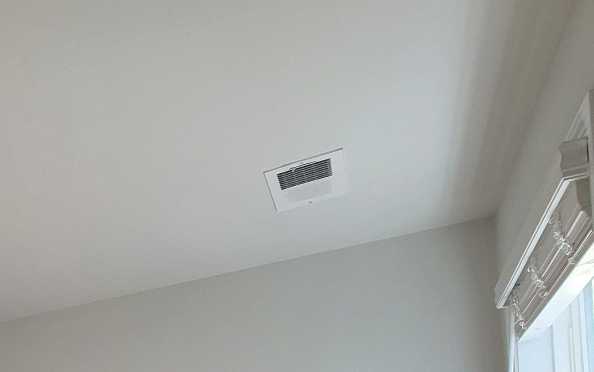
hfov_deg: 44.1
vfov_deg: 32.1
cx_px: -74
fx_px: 518
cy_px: 456
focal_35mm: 32
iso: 100
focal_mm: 2.2
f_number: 2.2
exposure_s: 1/120
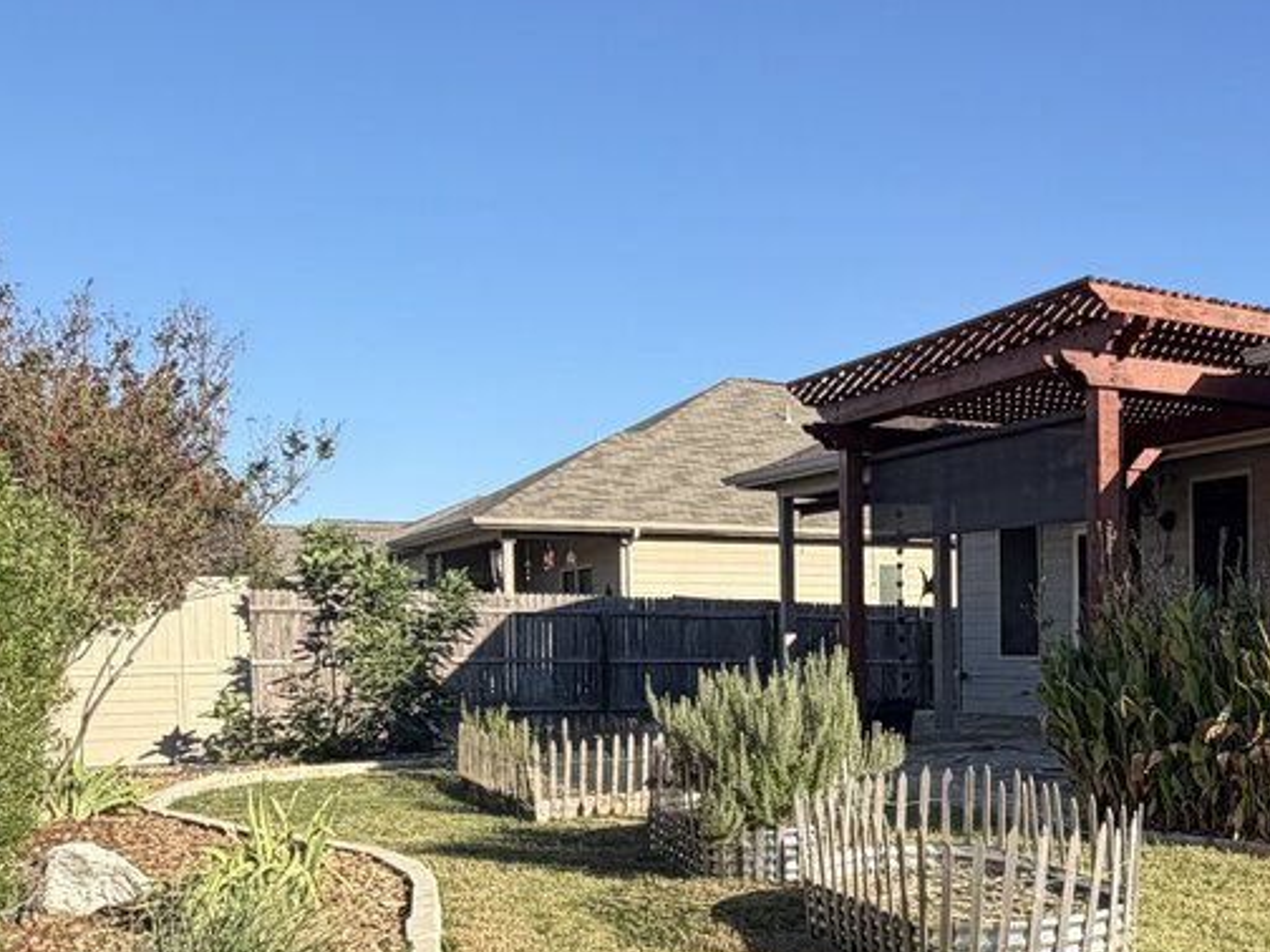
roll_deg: +0.8
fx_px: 1468
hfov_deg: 43.7
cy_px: 690
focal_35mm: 40
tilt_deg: -2.3
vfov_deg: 35.3
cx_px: 1081
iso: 40
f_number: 2.2
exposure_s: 1/760
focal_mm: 2.22
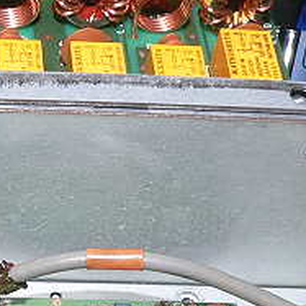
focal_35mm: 109
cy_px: 376
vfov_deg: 15.4
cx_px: -123
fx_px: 1090
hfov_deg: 15.0
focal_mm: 6
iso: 100
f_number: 4
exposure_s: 1/50
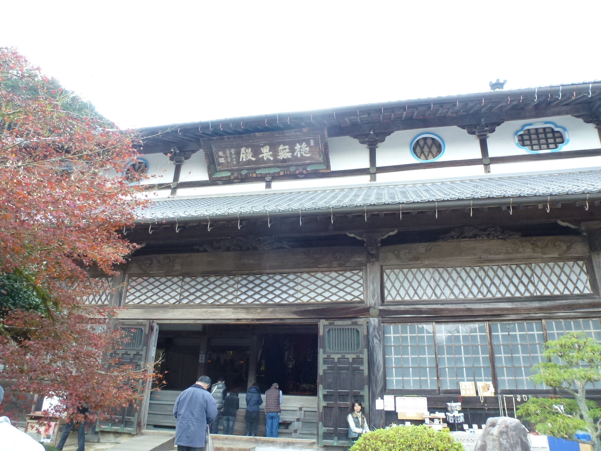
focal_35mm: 24
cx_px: 300
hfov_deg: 71.6
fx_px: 417
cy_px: 226
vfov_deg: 56.8
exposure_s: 1/50
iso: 200
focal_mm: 4.3
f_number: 3.3
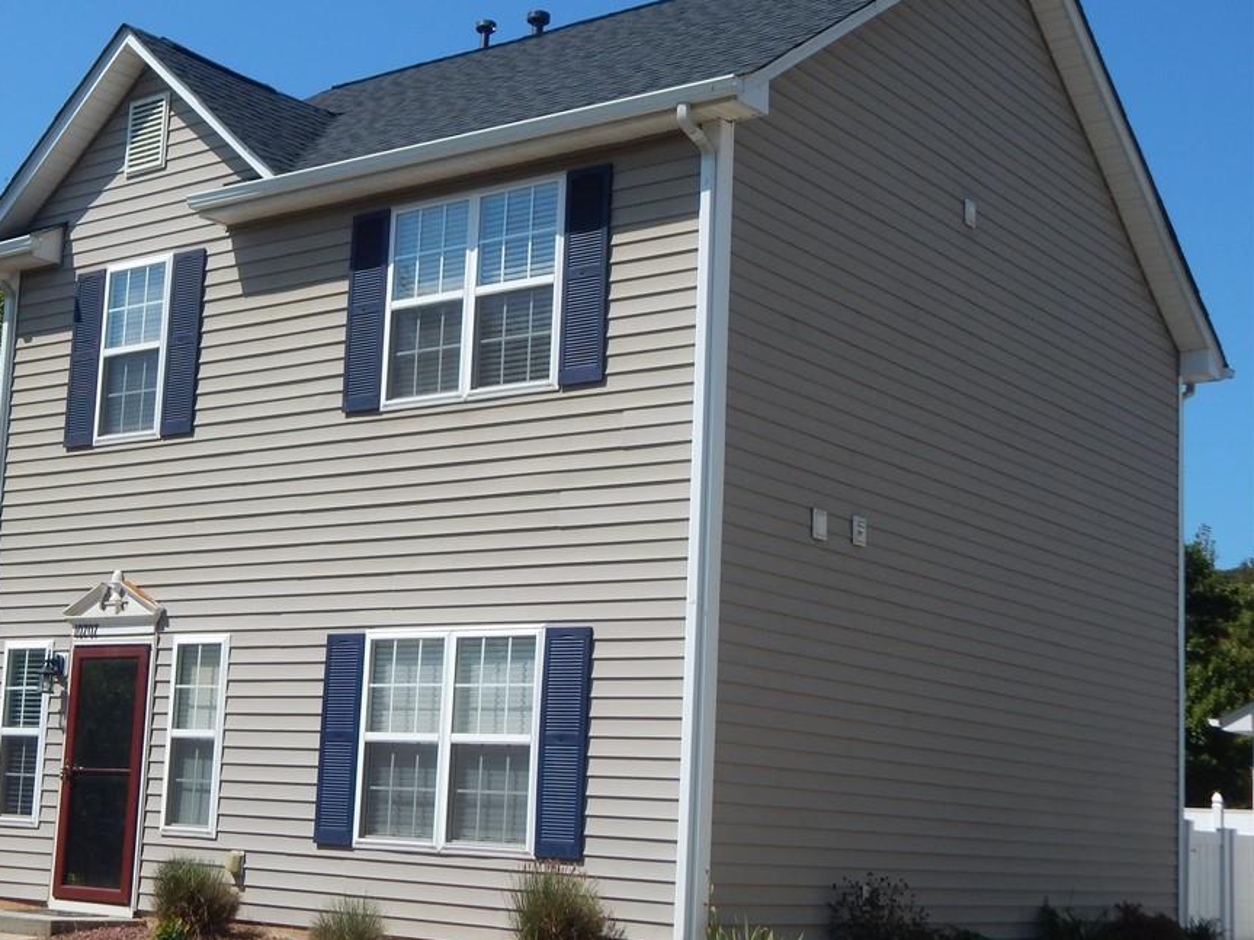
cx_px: 516
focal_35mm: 51
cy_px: 464
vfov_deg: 28.6
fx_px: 1847
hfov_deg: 37.4
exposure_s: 1/500
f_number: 7.1
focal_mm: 7.7
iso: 125
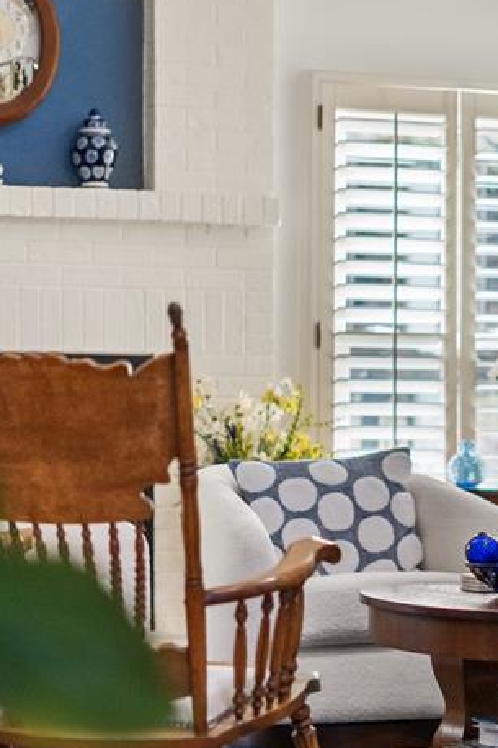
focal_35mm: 131
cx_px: 547
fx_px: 2720
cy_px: 410
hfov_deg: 10.3
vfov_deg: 15.7
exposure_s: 1/1250
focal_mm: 50
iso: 1600
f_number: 1.8
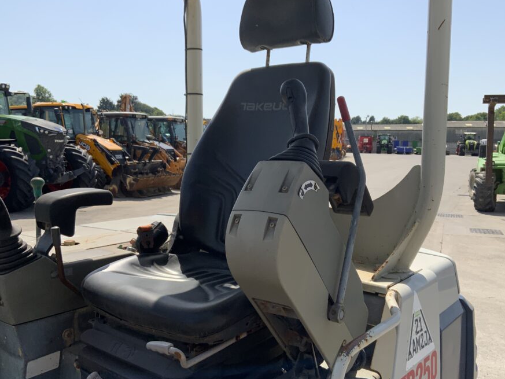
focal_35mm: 34
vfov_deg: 41.8
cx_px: 268
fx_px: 496
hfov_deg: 53.9
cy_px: 187
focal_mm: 3
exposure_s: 1/2427
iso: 16
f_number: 1.8
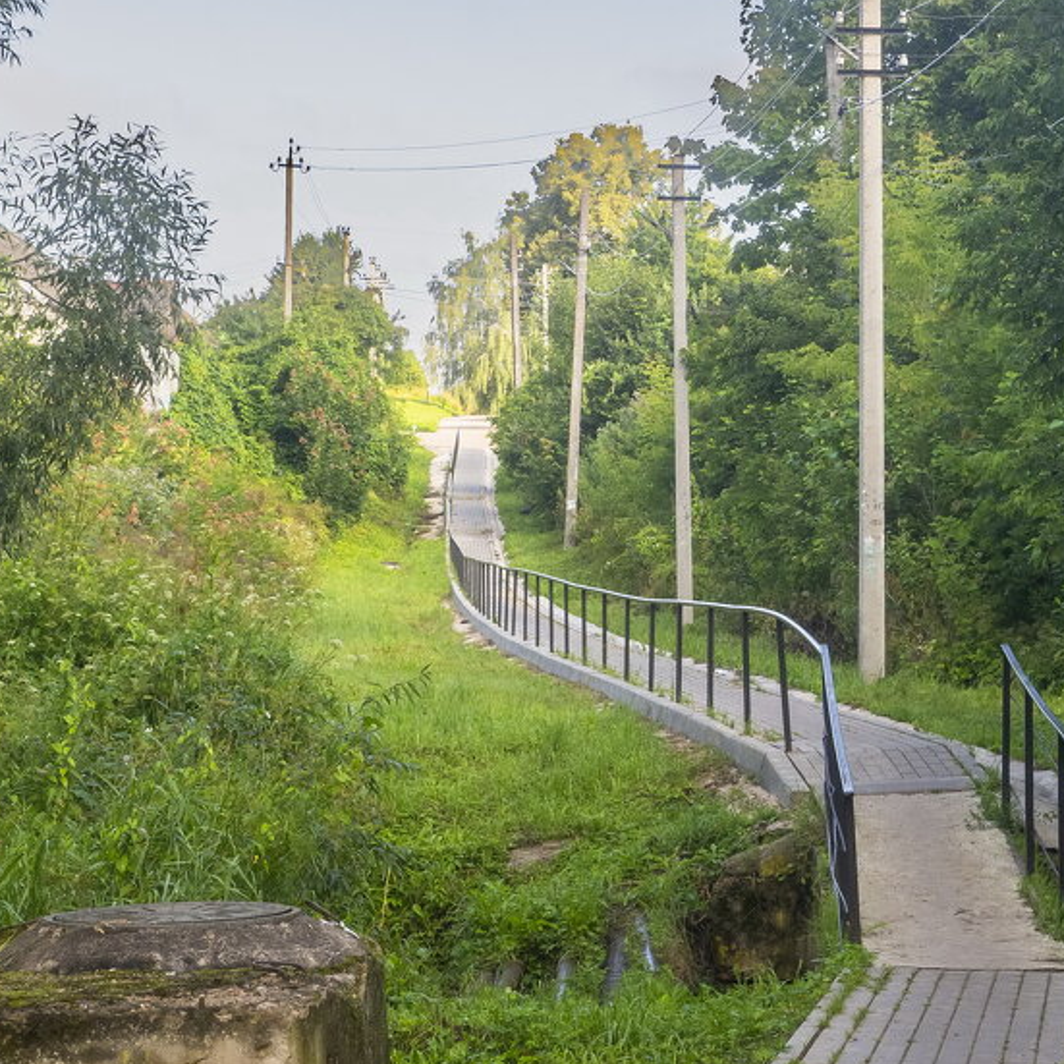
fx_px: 3338
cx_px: 664
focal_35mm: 96
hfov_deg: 18.1
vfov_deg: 18.1
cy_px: 532
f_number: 8
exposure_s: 1/100
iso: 320
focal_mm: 28
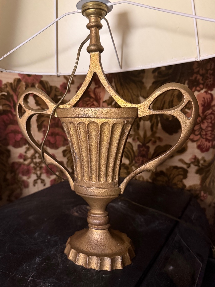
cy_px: 141
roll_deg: +1.4
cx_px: 105
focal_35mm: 25
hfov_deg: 54.9
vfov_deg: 69.4
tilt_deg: -8.8
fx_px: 207
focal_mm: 6.76
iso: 800
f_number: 1.78
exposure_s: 1/40
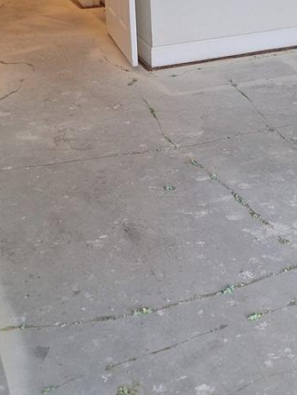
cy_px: 93
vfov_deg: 30.6
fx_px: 709
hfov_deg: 23.5
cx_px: 207
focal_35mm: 62
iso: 64
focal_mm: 5.54
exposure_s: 1/60
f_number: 1.8
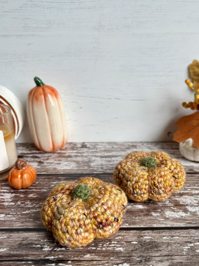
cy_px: 141
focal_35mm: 35
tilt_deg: -23.8
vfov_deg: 52.6
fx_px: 268
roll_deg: +0.2
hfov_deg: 40.4
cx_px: 123
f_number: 1.6
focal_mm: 5.96
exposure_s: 1/359
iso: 50
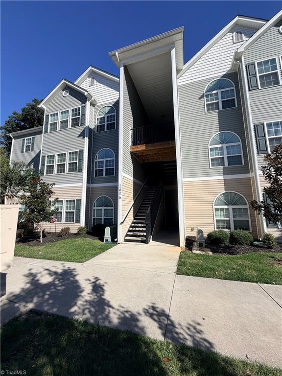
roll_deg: +0.1
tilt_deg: +8.9
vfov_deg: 102.1
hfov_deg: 85.7
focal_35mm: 14
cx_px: 141
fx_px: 152
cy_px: 188
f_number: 2.2
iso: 20
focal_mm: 2.22
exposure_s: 1/914
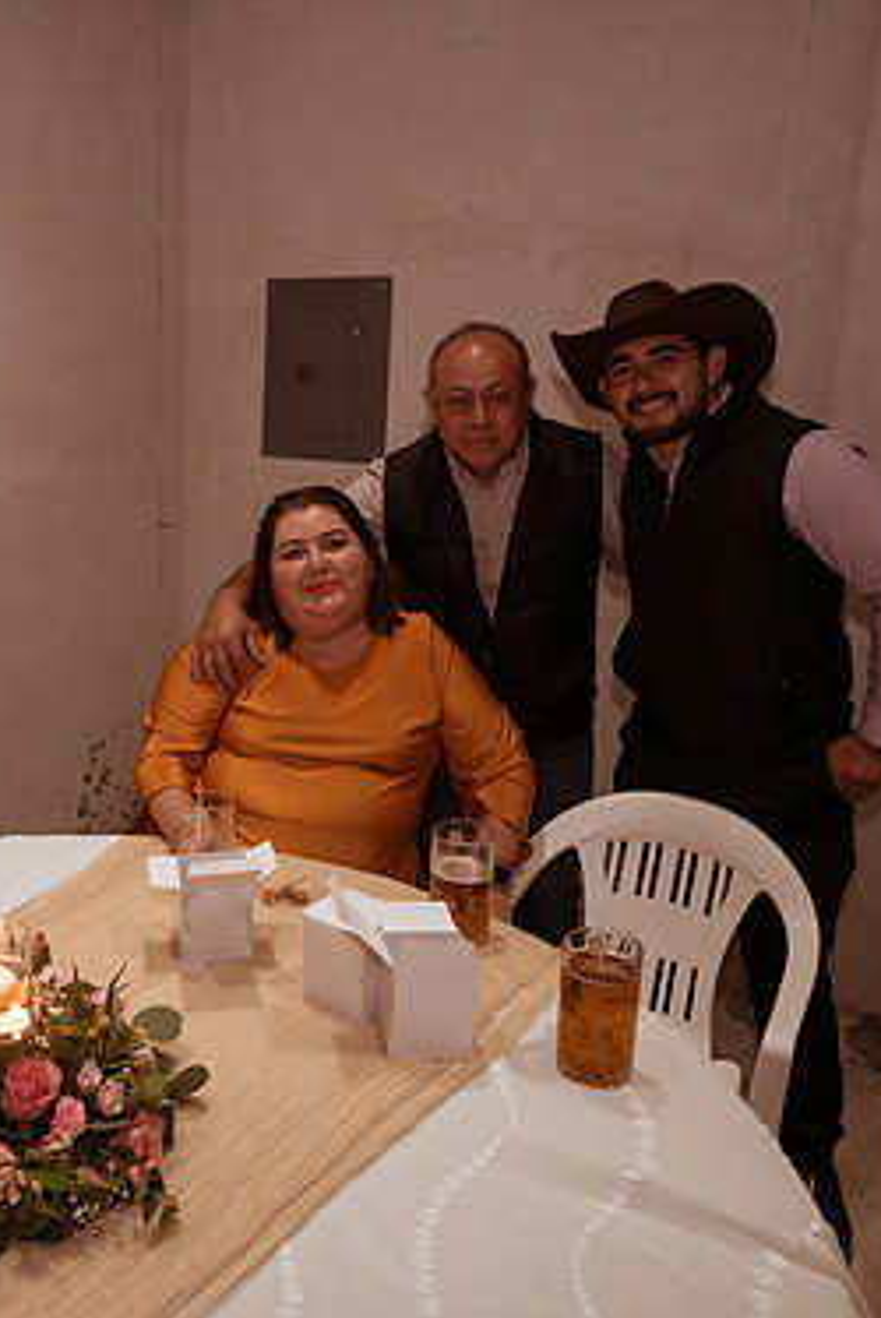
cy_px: 650
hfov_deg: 40.2
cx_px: 141
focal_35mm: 31
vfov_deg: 60.2
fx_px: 1136
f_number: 4.5
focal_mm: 20
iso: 1600
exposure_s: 1/100
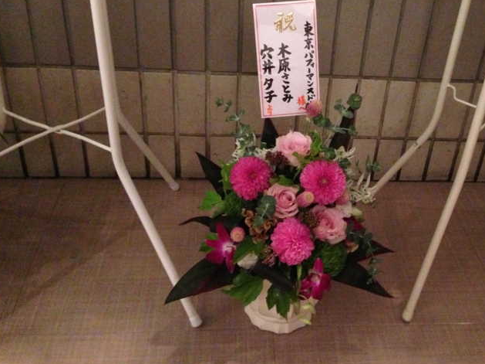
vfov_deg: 34.2
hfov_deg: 44.5
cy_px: 142
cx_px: 298
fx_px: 588
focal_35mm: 42
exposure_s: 1/15
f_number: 2.4
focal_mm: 4.13
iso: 800
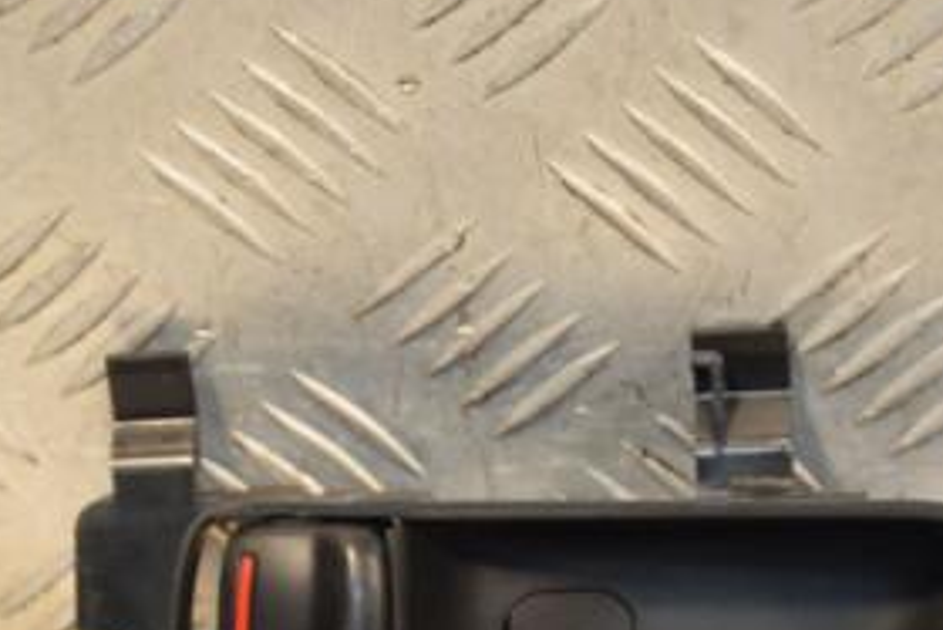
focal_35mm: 225
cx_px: 498
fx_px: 5897
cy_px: 620
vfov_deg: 6.1
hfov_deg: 9.1
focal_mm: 70
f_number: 5.6
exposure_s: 1/200
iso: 800
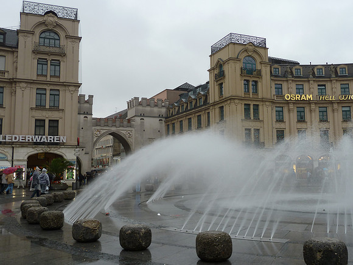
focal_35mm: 35
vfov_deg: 40.7
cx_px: 176
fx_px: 357
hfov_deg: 52.6
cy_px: 132
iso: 80
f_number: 3.5
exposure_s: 1/50
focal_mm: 5.7
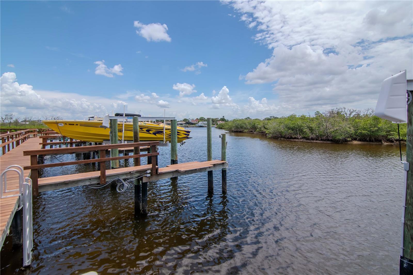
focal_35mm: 16
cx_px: 206
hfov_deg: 95.0
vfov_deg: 72.0
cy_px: 138
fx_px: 189
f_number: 6.3
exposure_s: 1/2500
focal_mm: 11
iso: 640
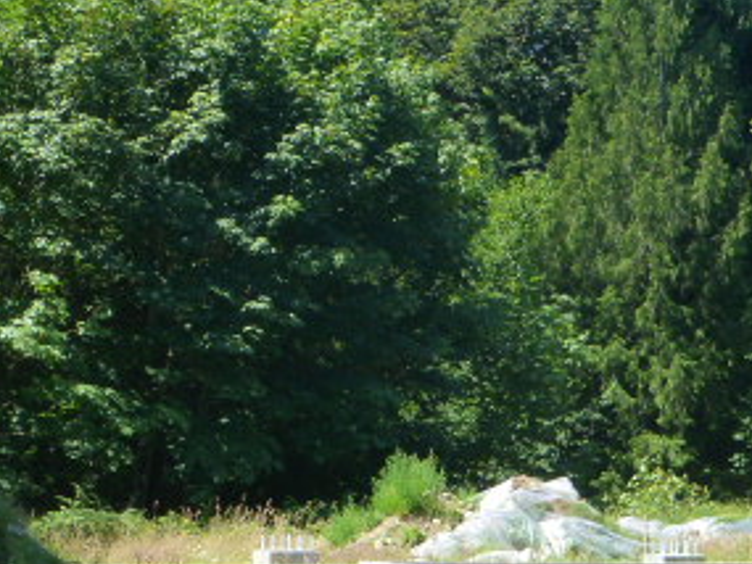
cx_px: 546
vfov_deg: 9.4
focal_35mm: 157
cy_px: 559
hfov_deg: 12.5
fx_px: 3412
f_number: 5
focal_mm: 12.5
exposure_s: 1/250
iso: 160
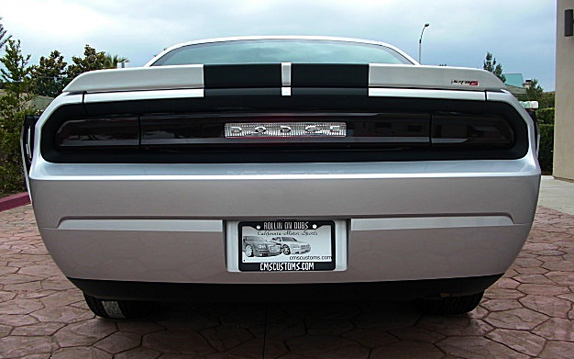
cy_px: 186
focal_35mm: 39
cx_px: 287
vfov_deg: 32.8
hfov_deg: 50.4
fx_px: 610
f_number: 2.8
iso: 50
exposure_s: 1/320
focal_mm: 6.3
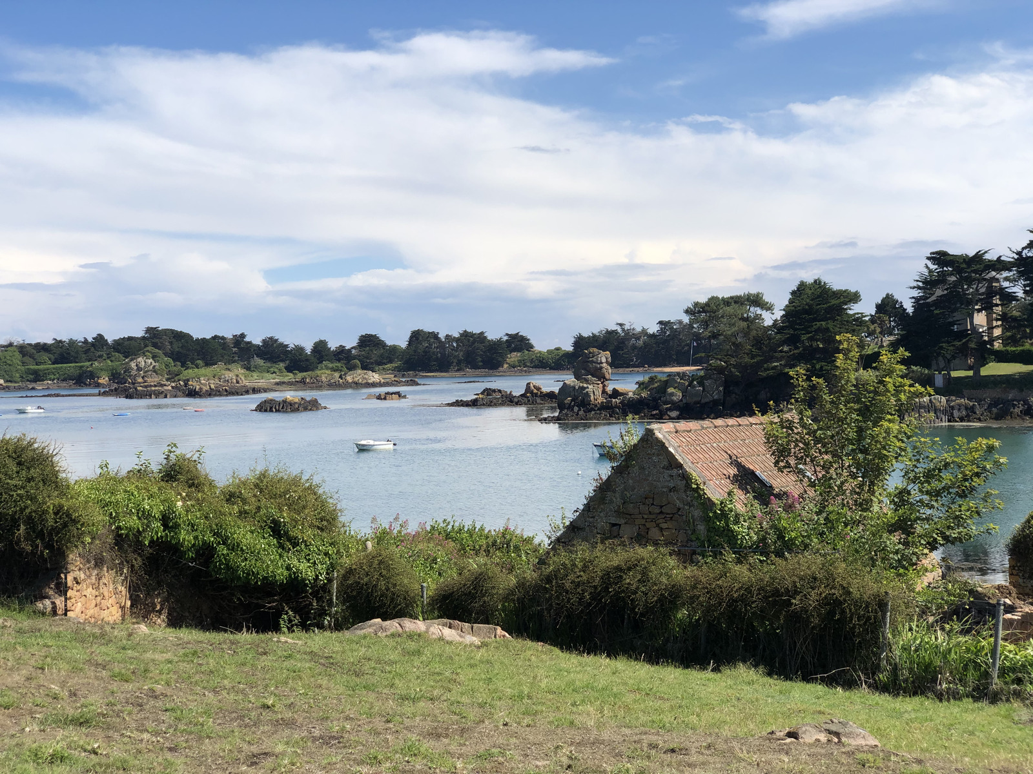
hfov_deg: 36.8
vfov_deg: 28.0
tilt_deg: -1.4
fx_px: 1552
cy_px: 387
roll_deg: +2.4
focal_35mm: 52
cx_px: 516
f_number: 2.4
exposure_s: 1/1656
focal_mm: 6
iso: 16
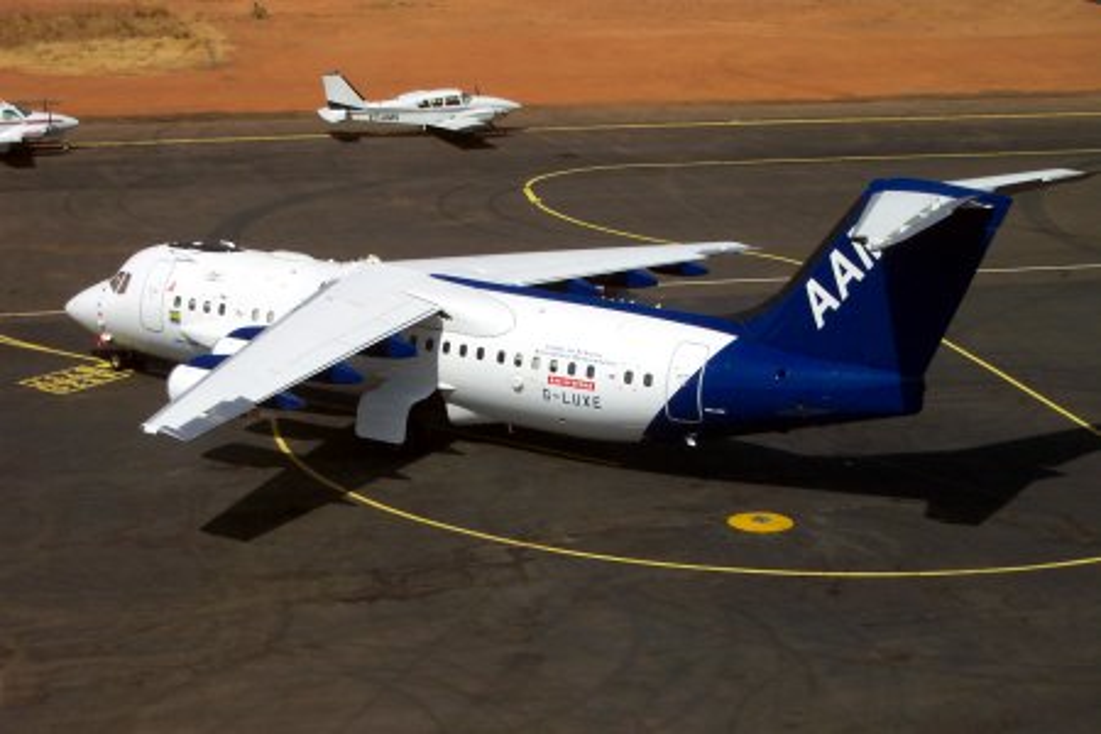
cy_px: 367
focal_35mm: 89
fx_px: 2722
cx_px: 550
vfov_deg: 15.4
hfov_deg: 22.9
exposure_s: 1/700
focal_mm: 18.7
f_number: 8
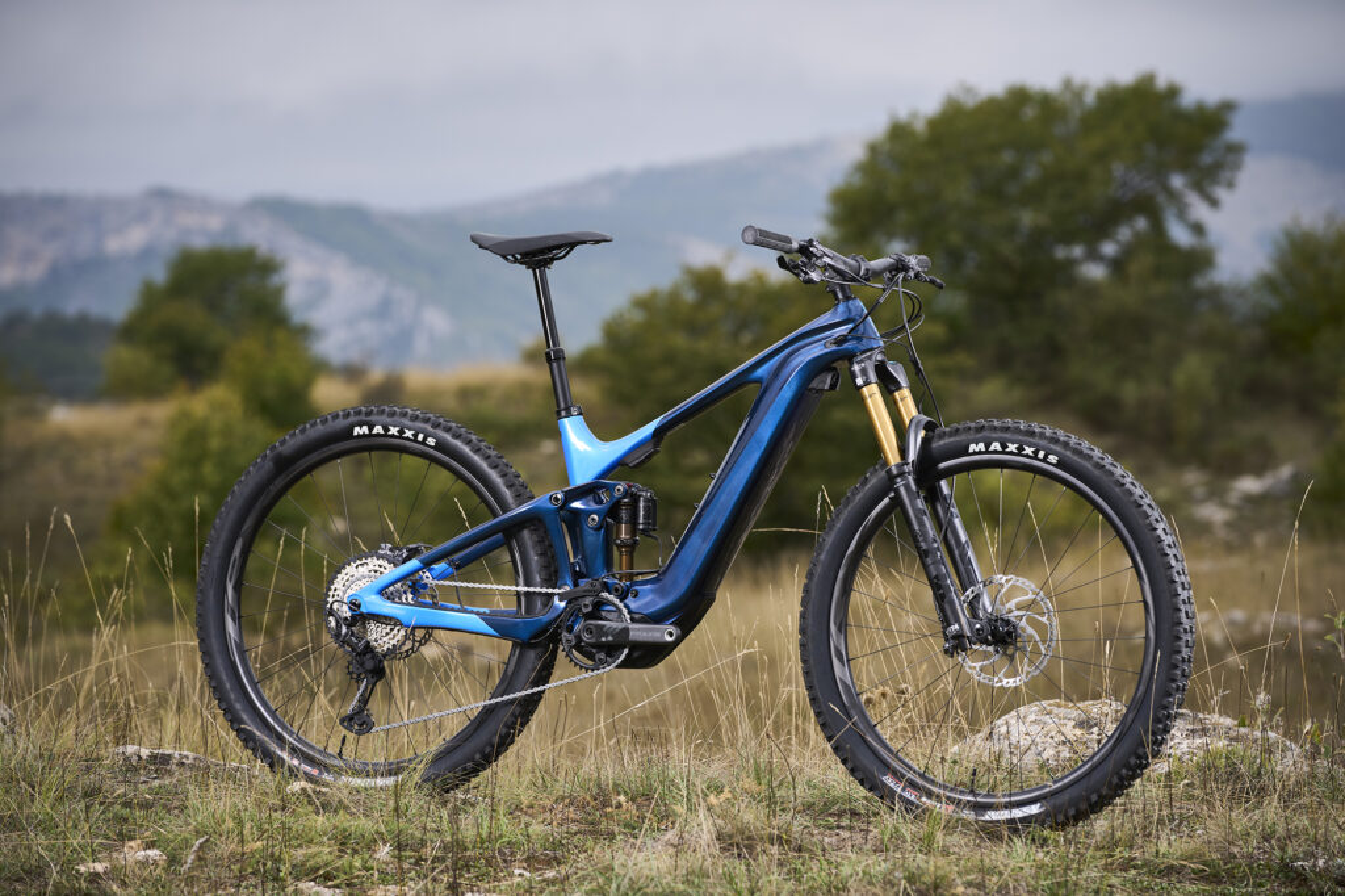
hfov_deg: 12.2
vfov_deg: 8.2
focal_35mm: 168
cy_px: 448
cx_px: 672
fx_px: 6274
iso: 100
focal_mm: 168
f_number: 5.6
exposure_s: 1/200
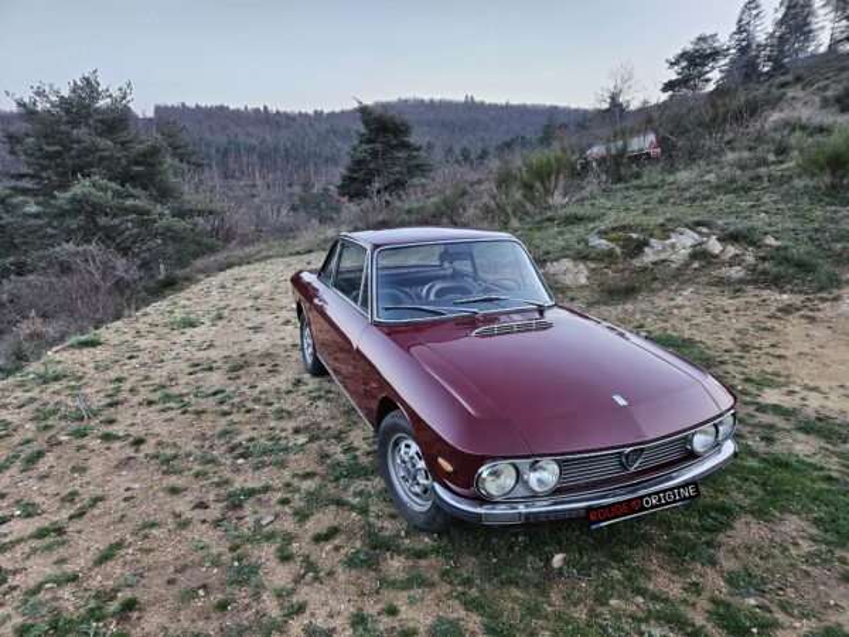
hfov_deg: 73.9
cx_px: 424
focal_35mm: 23
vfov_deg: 58.9
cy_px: 318
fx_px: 564
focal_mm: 5.4
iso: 320
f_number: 1.8
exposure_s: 1/143
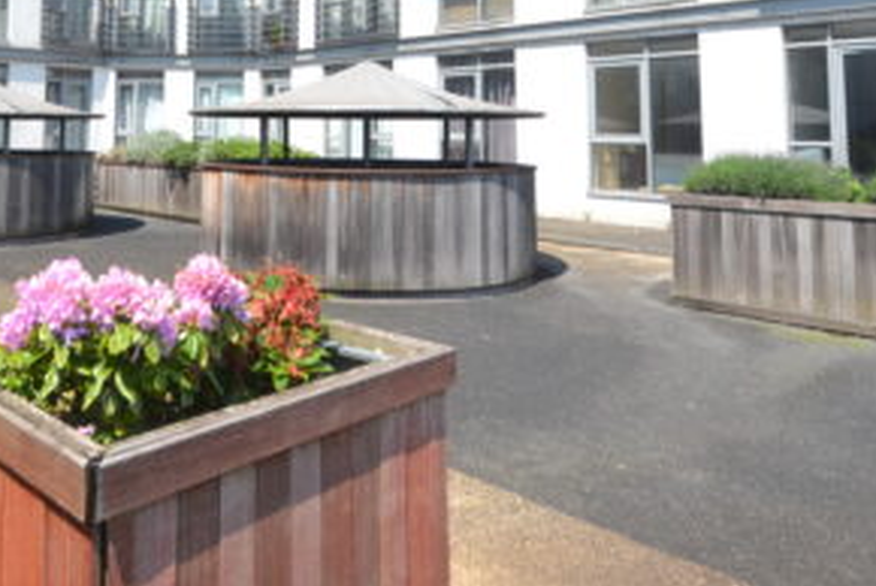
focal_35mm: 31
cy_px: 33
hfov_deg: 59.1
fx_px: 755
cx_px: 308
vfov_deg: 38.7
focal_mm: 10
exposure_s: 1/200
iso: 100
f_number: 7.1
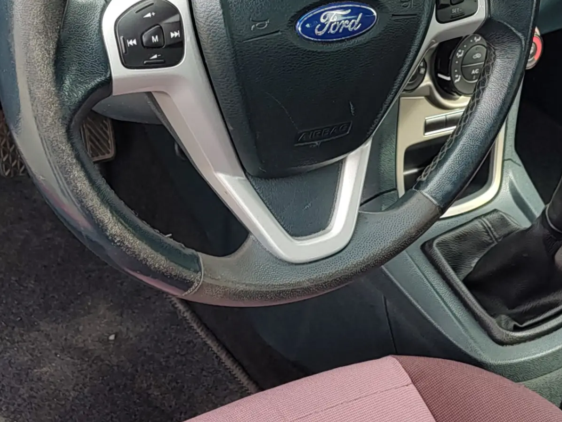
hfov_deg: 27.4
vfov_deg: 20.9
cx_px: 424
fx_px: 1136
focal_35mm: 70
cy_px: 112
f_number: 1.8
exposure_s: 1/142
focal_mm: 5.56
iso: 100
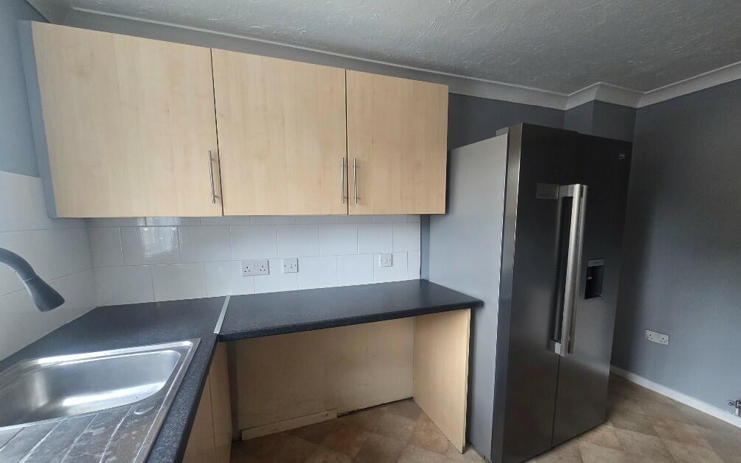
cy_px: 259
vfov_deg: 78.3
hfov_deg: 105.3
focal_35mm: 14
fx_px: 283
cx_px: 365
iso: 250
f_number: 2.2
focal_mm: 2.2
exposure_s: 1/60
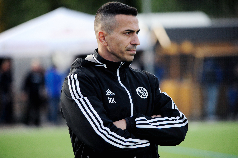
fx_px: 2312
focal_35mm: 350
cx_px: 119
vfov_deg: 3.9
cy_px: 79
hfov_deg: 5.9
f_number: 6
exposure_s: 1/500
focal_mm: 350
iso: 1000
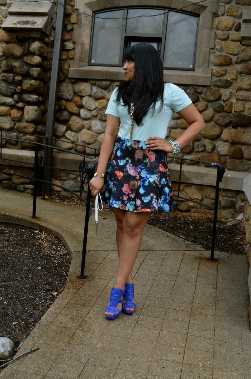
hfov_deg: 31.8
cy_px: 190
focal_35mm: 42
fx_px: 441
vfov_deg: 46.5
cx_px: 126
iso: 200
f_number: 7.1
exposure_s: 1/200
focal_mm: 28
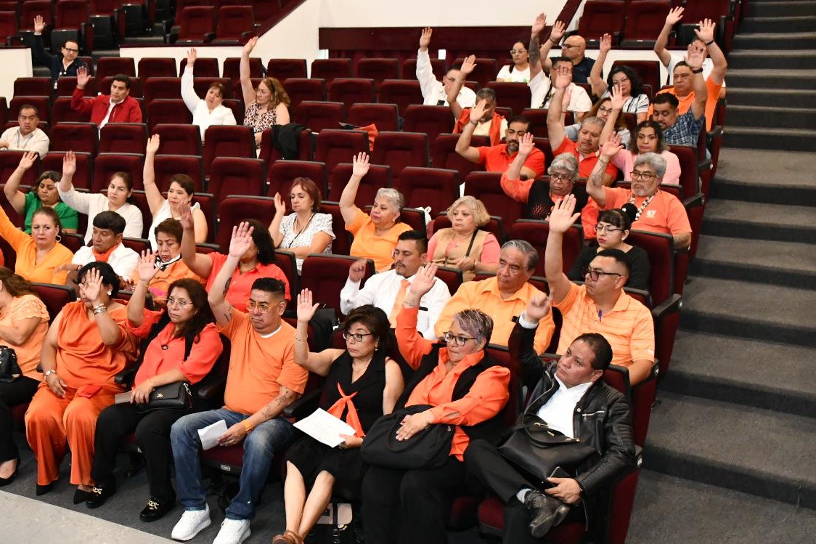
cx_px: 230
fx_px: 1110
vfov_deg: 27.5
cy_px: 291
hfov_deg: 39.5
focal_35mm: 49
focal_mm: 23
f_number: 4
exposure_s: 1/60
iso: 4500
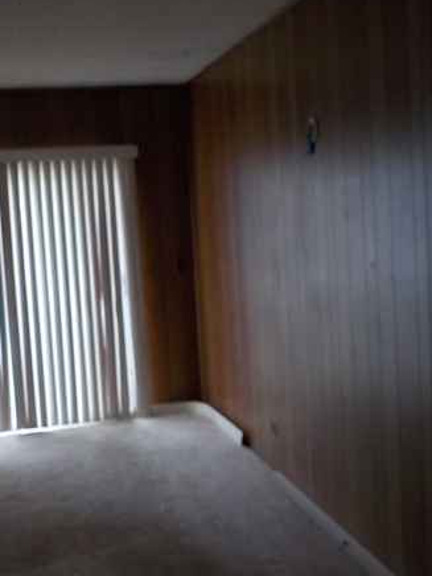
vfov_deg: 42.9
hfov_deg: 32.9
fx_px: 732
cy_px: 280
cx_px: 222
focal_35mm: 44
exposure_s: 1/30
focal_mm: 4.1
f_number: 3.3
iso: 140
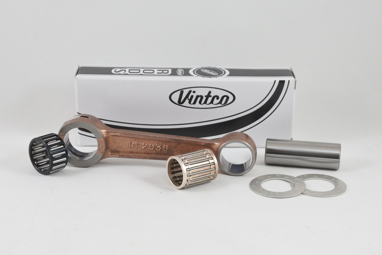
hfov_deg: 46.4
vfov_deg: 31.9
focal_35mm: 42
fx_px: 446
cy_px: 128
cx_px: 191
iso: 400
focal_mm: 15.7
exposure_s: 1/125
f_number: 4.2
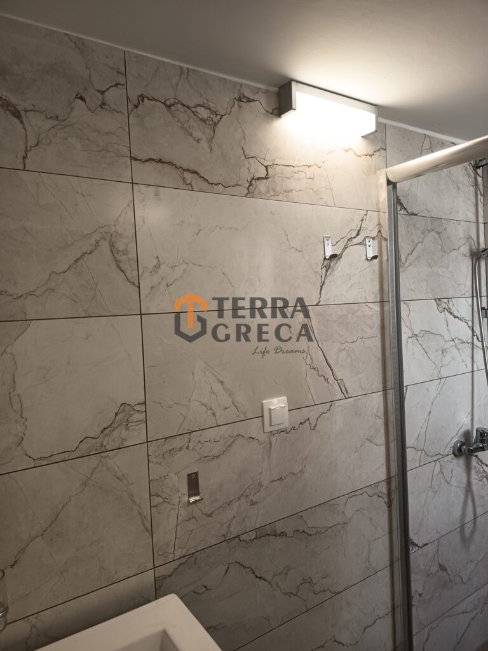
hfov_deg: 56.8
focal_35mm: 24
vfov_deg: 71.6
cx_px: 244
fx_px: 451
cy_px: 326
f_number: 1.7
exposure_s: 1/50
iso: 234
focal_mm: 5.27
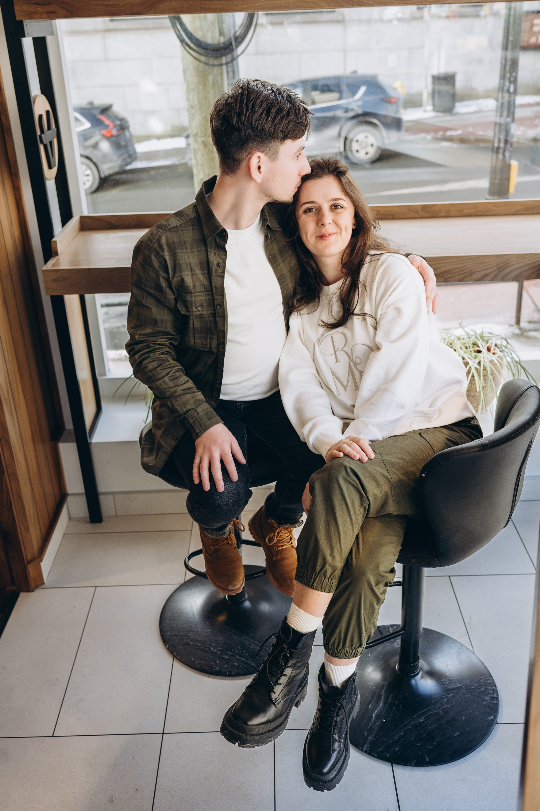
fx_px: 787
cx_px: 270
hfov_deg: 37.9
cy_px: 406
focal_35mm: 35
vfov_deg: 54.4
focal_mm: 35
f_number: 4
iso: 500
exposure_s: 1/250
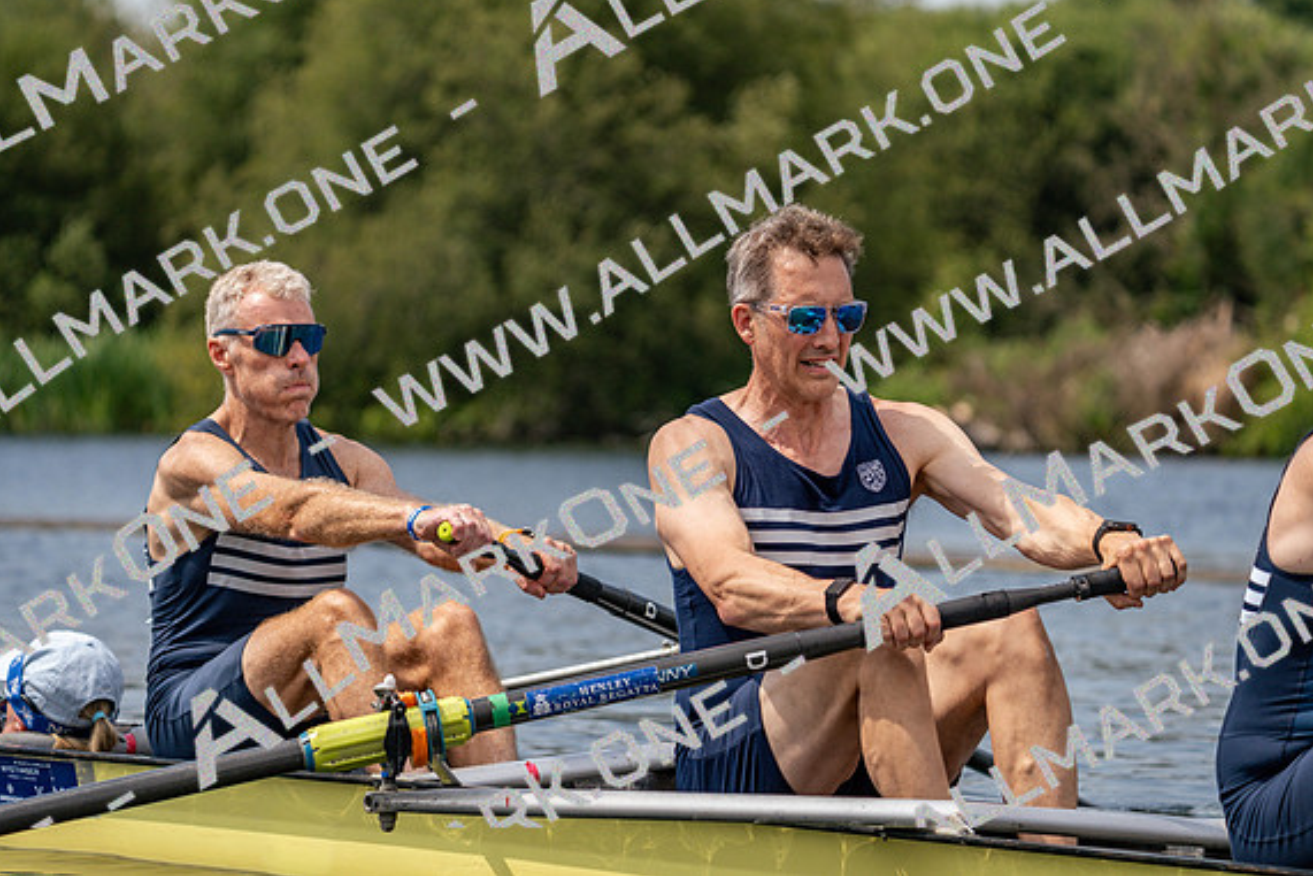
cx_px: 658
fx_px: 7405
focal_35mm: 203
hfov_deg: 10.1
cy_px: 433
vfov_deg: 6.8
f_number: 5.6
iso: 250
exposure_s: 1/1600
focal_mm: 200
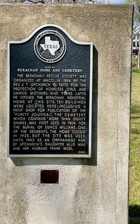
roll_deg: +0.2
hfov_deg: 27.9
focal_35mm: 46
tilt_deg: -4.9
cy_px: 84
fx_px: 280
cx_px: 51
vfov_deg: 43.1
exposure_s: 1/2618
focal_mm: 4.2
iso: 32
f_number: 1.6
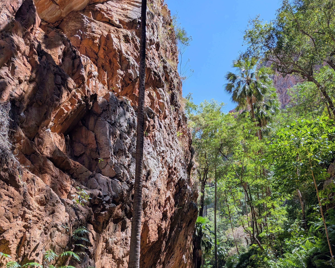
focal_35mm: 32
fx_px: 317
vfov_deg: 44.5
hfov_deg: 55.7
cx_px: 168
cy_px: 195
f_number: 1.7
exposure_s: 1/1080
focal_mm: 4.53
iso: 28
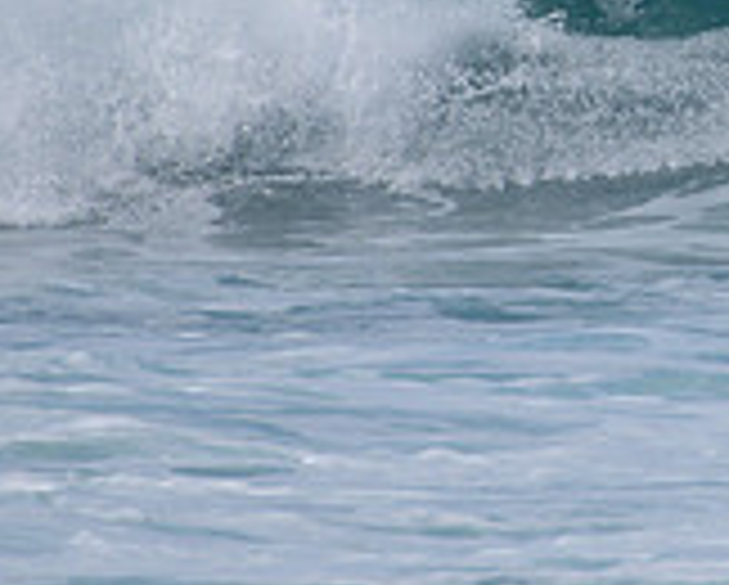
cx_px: 796
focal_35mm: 1679
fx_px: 36269
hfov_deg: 1.2
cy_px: -119
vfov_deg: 0.9
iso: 250
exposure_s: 1/2500
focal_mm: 500
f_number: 6.3
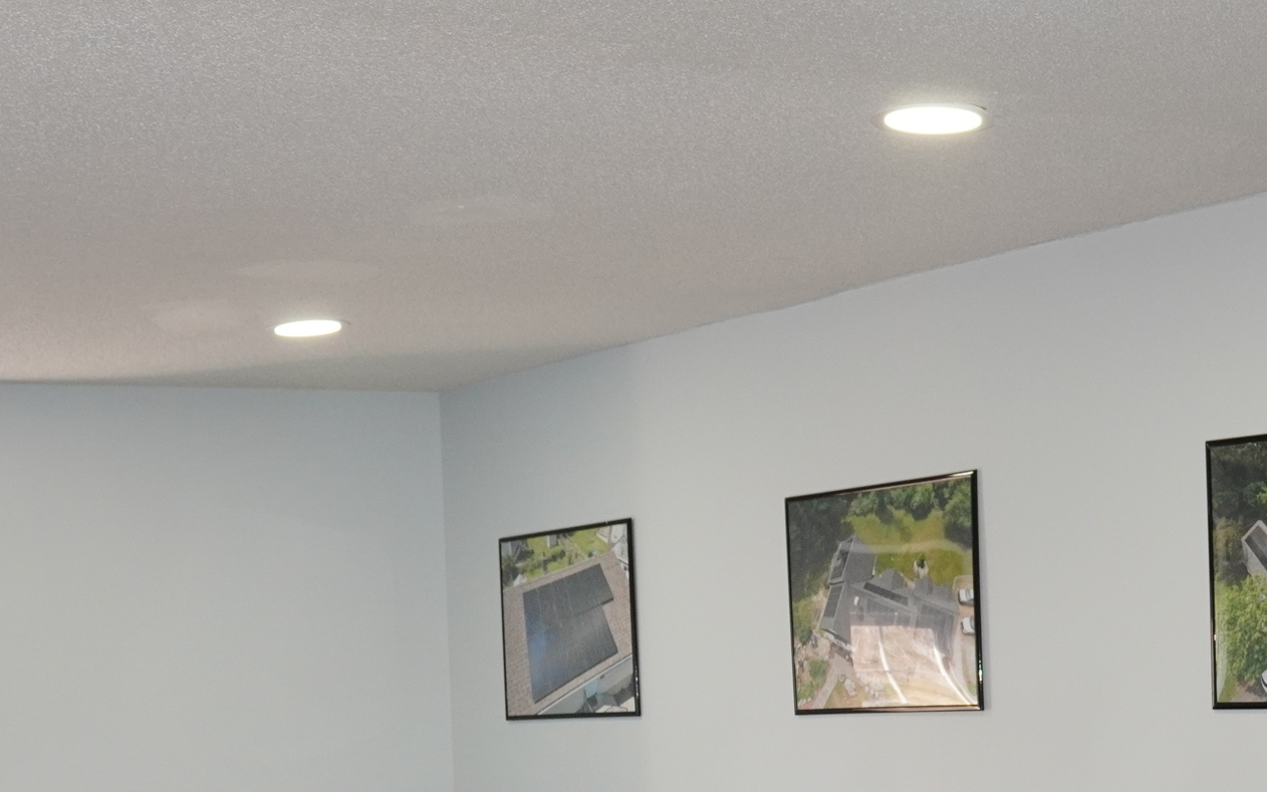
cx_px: 611
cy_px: 1024
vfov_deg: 18.2
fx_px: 2314
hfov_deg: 30.6
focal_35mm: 67
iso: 800
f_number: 4
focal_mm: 18
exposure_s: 1/160
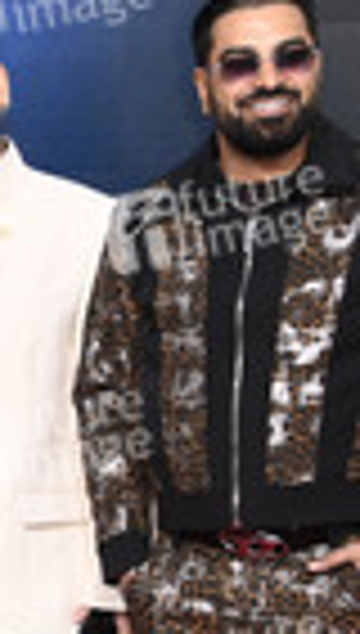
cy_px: 558
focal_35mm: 217
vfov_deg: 9.9
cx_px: -353
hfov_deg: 5.5
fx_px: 3659
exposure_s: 1/250
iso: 400
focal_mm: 65
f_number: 5.6
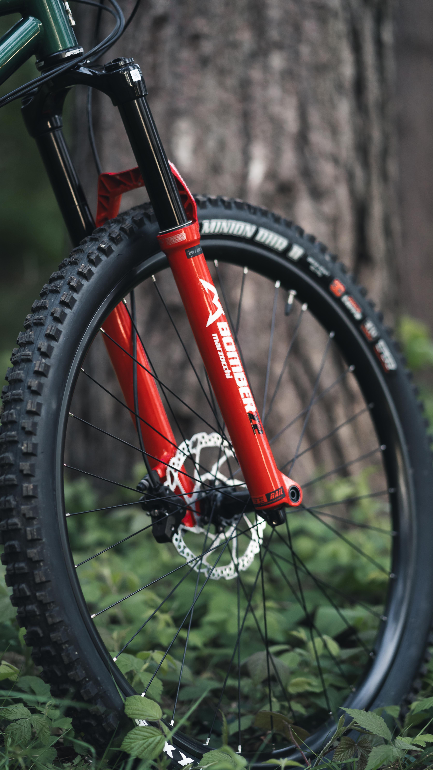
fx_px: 1837
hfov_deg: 13.4
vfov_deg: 23.7
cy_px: 387
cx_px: 193
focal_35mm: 90
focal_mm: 85
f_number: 2.2
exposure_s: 1/125
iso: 1600
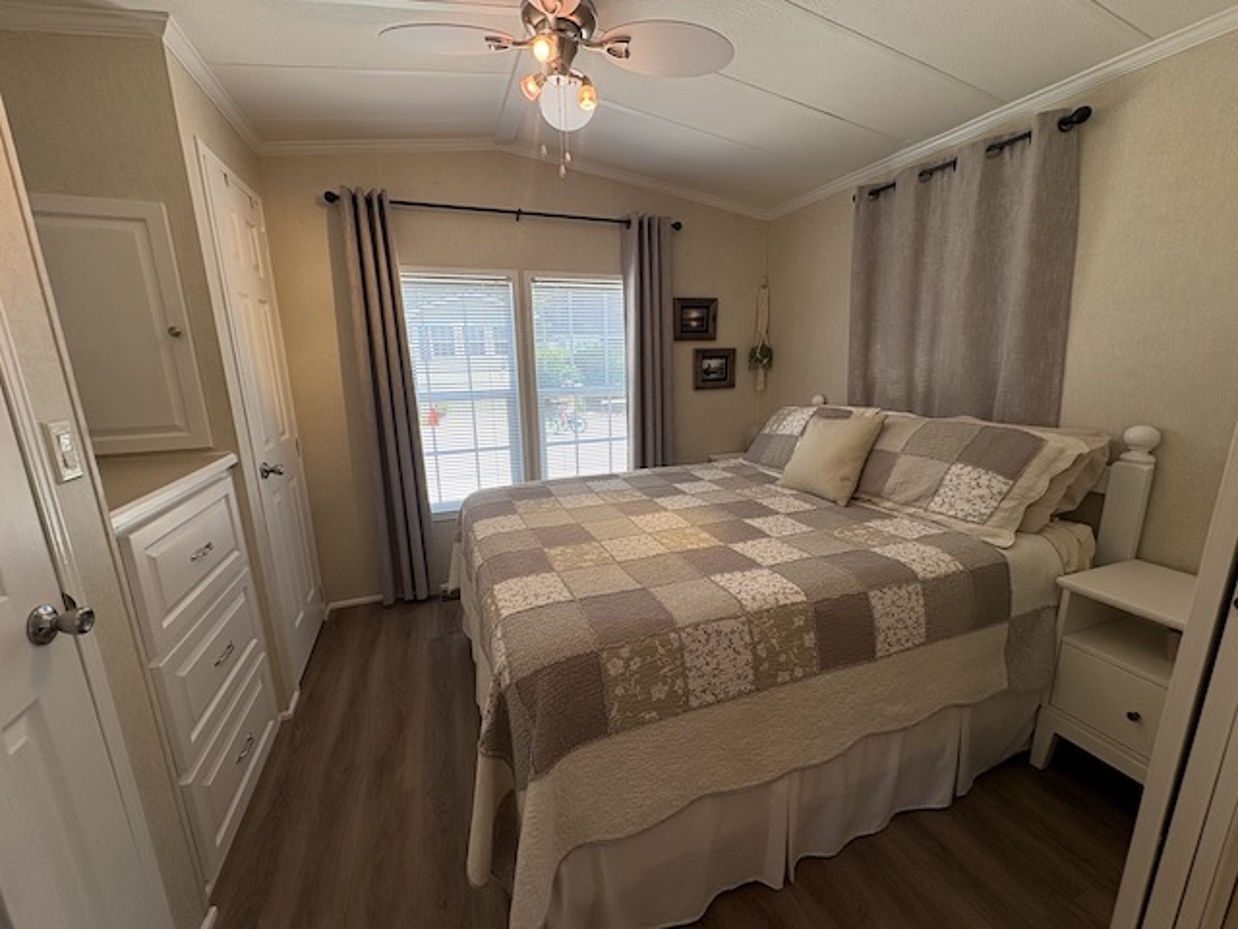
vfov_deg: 85.7
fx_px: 501
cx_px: 619
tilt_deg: -11.5
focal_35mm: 14
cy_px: 464
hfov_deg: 102.1
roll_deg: +2.2
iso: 64
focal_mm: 2.22
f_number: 2.2
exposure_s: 1/184
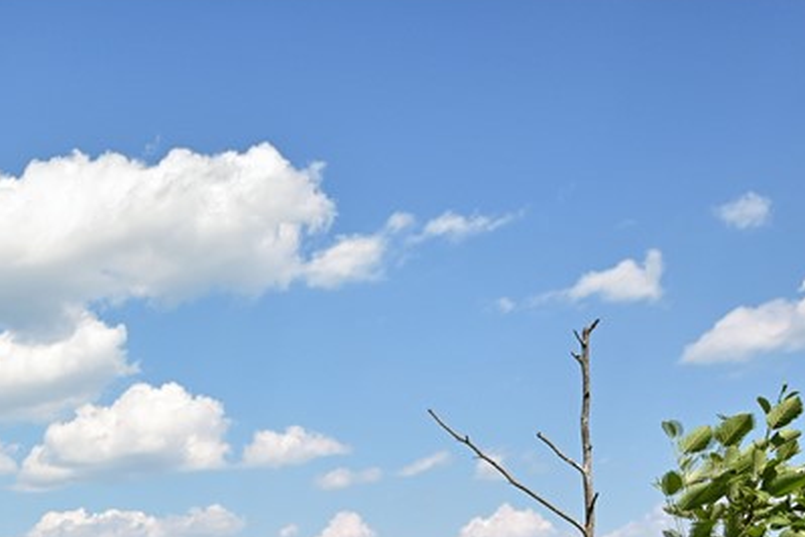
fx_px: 1126
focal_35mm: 50
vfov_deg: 23.6
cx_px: -212
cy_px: 705
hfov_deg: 31.4
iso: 250
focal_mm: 18.5
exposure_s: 1/1600
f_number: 5.6
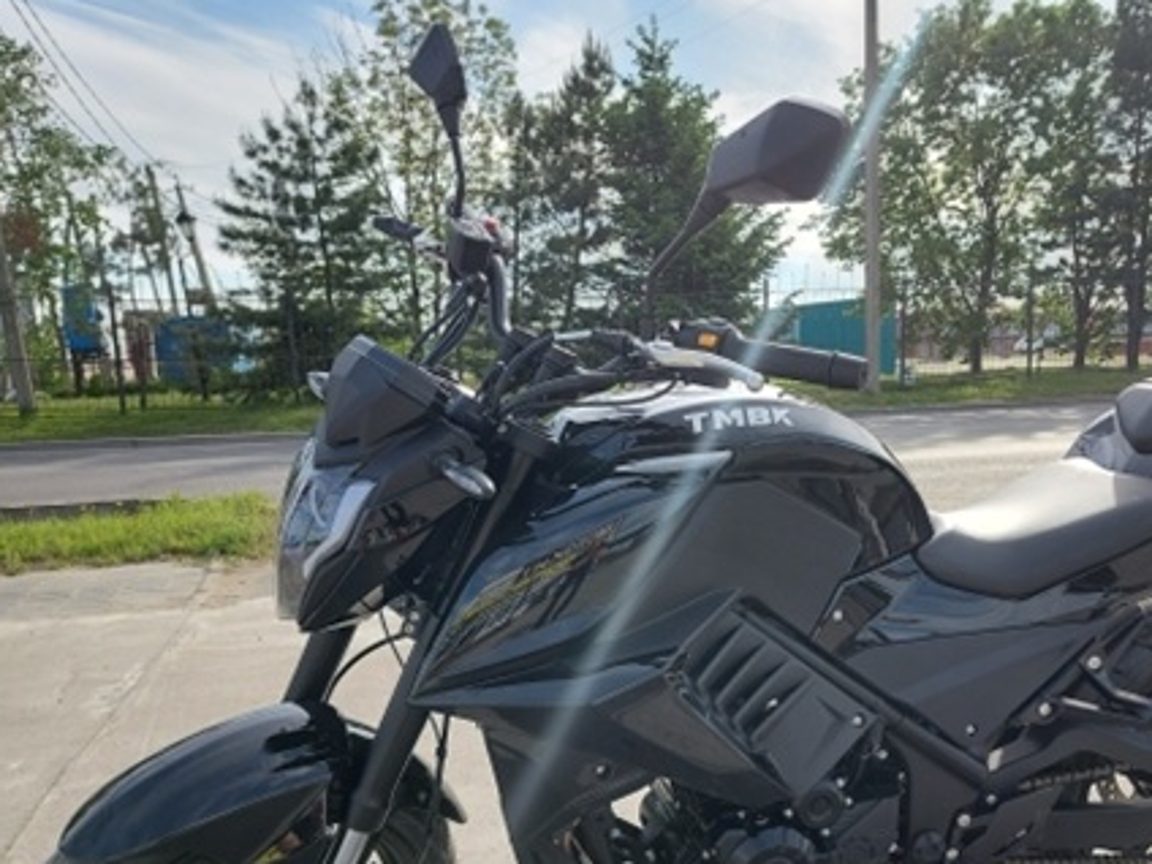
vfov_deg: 41.2
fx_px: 1131
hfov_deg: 53.6
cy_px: 590
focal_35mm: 34
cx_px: 693
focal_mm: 5.23
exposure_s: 1/580
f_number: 1.8
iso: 40
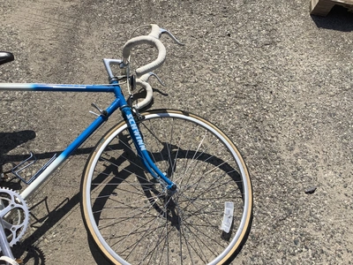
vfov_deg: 45.4
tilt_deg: -61.4
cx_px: 176
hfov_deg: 58.4
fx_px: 316
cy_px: 132
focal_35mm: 31
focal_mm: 3.3
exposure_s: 1/2037
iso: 25
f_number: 2.4
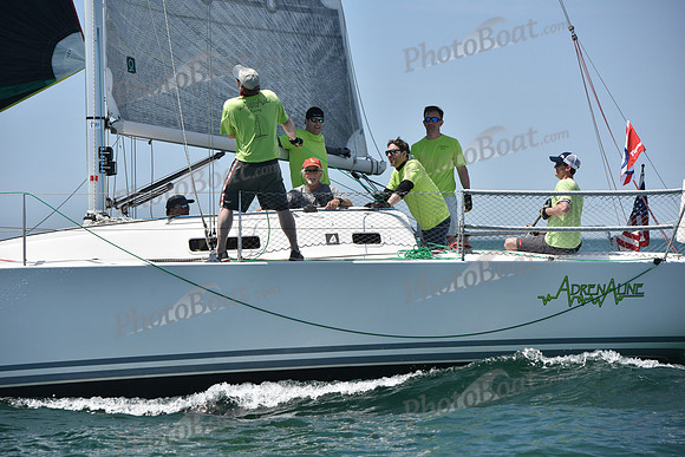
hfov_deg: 12.8
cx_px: 342
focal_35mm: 160
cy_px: 228
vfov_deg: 8.6
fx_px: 3045
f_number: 7.1
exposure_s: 1/800
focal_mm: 160
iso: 400
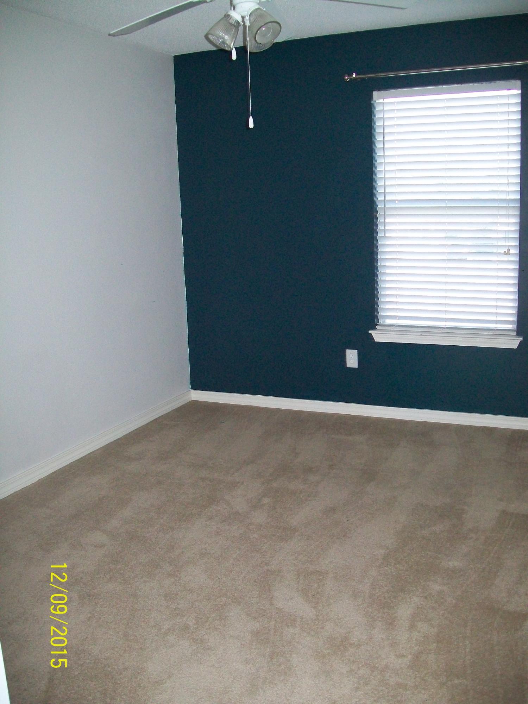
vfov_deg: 54.0
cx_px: 264
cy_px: 352
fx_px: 691
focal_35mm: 34
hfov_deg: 41.8
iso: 200
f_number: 2.7
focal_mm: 6.1
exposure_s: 1/125
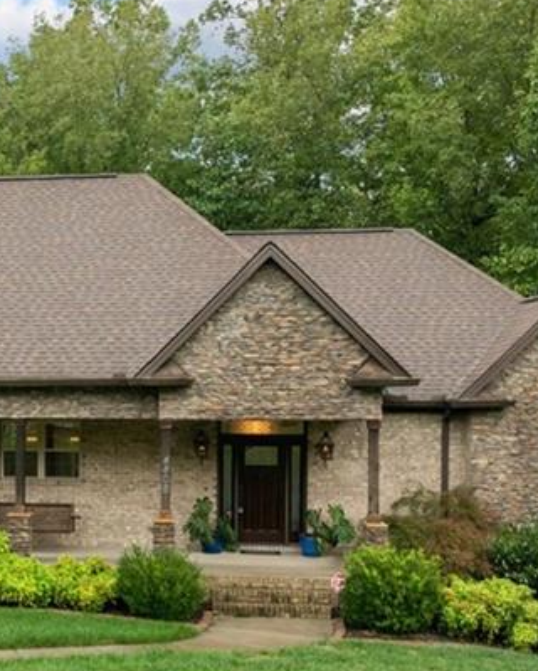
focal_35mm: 60
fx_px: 1192
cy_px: 402
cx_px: -37
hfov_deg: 24.0
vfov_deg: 31.3
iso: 300
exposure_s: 1/640
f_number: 2.8
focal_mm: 12.29
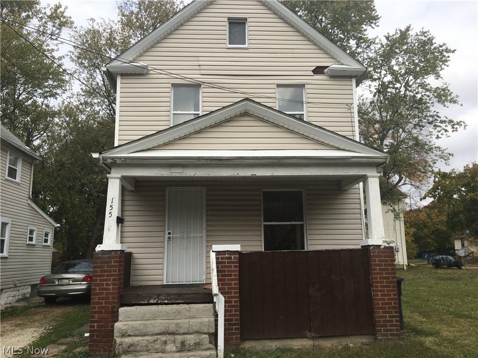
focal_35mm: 29
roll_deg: +1.4
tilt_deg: +5.7
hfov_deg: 61.7
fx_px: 400
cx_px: 239
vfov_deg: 48.2
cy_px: 179
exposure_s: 1/1040
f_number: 2.2
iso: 25
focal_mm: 4.15
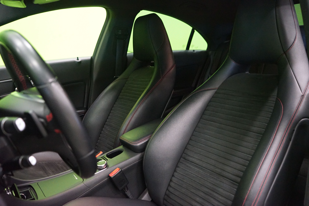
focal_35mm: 32
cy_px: 103
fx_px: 275
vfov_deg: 41.1
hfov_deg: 58.7
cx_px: 154
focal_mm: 32
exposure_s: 1/25
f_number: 4
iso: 6400
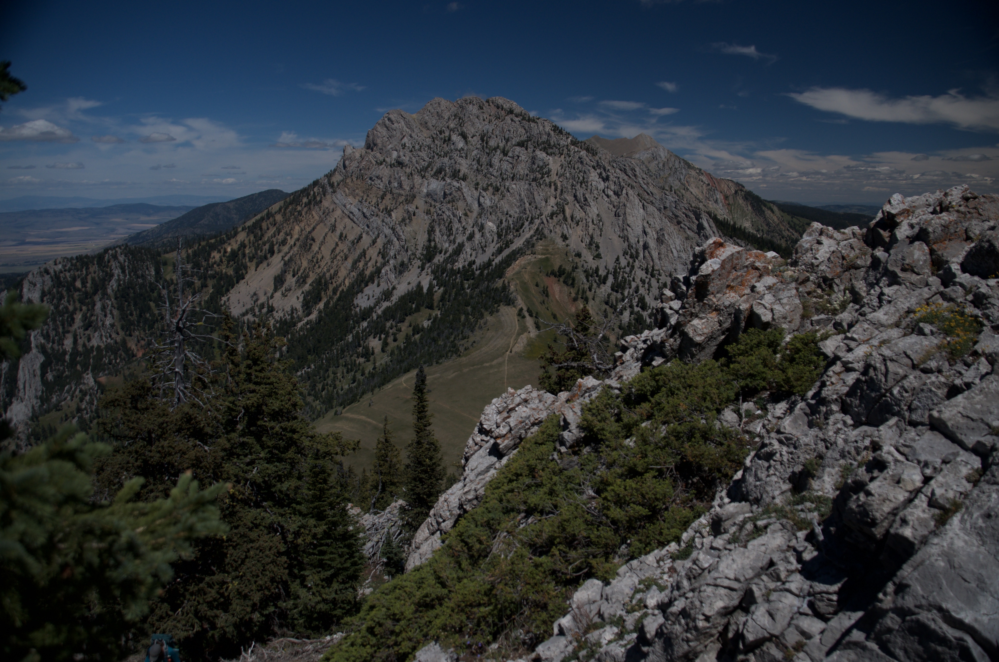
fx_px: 748
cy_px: 331
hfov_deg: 67.5
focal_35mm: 27
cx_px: 500
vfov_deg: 47.7
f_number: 3.5
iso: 200
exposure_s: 1/3200
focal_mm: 18
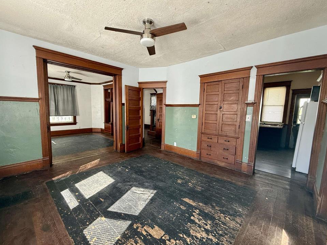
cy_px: 126
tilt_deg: -6.0
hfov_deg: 98.2
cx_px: 158
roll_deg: -1.8
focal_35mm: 15
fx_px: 142
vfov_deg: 81.7
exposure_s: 1/99
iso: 200
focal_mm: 2.22
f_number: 2.2
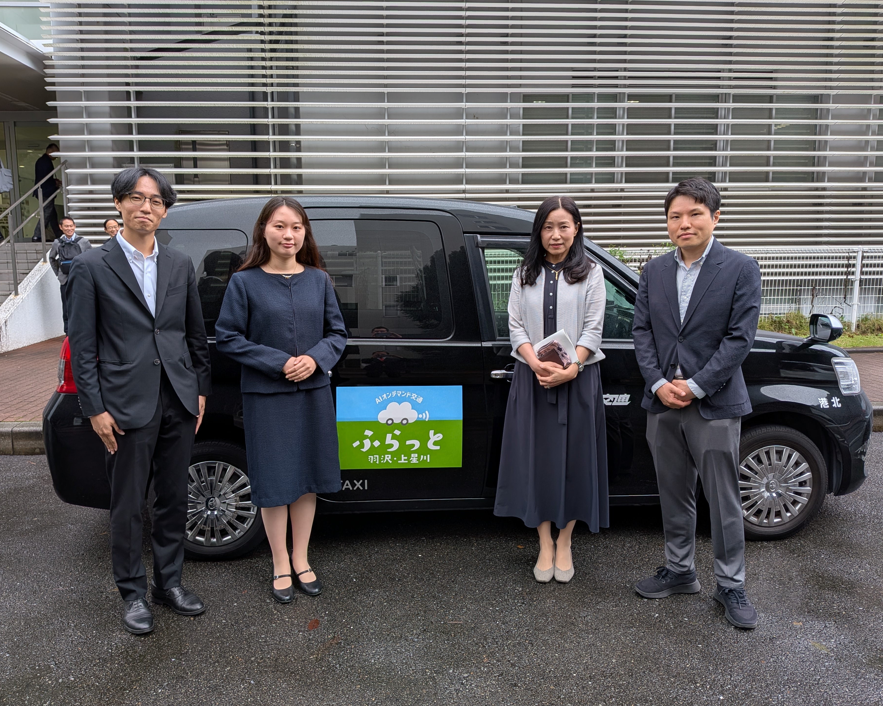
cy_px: 347
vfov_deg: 54.9
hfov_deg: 66.0
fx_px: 679
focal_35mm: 26
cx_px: 425
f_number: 1.7
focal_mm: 4.53
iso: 25
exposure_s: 1/803
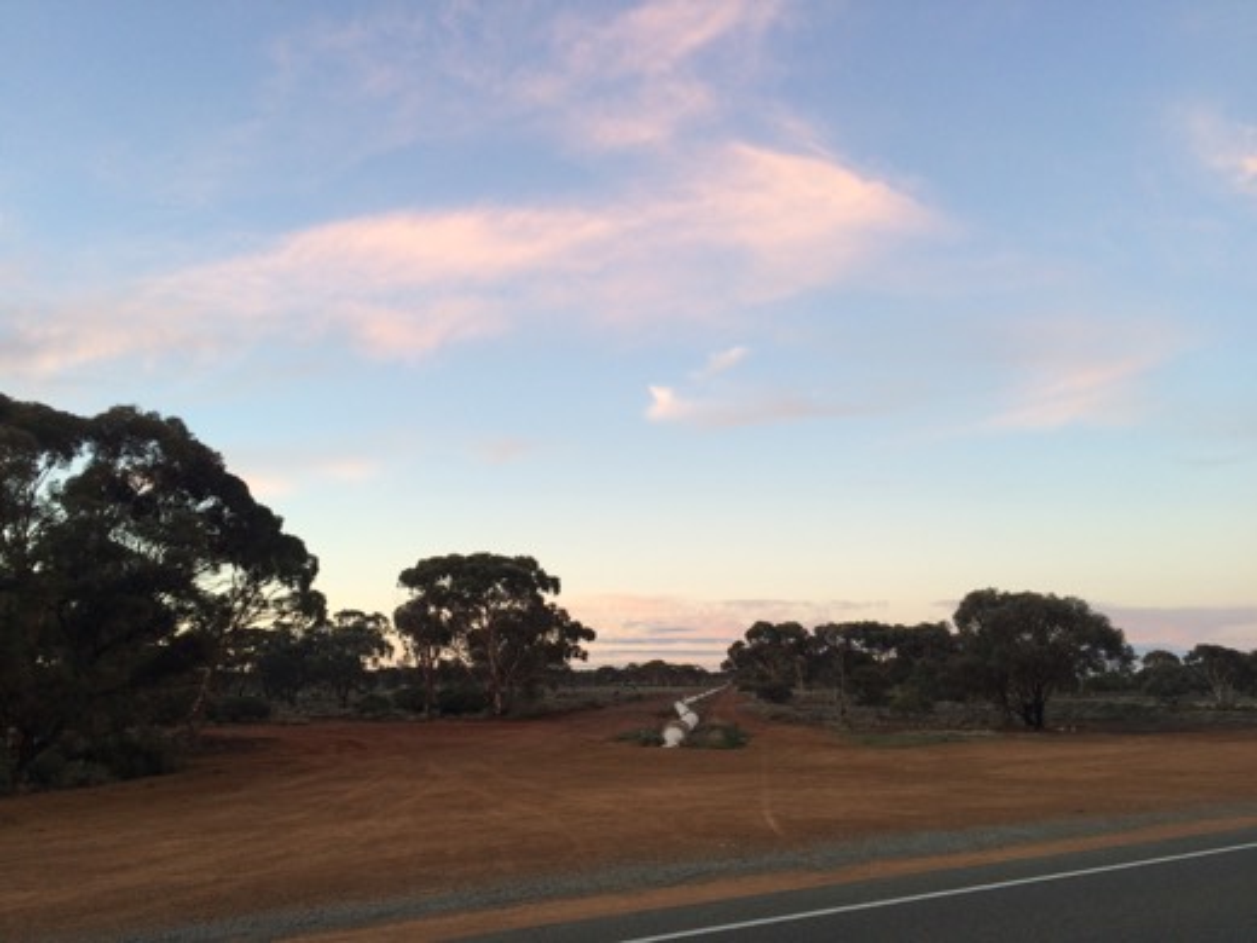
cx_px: 628
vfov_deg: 48.2
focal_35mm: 29
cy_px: 472
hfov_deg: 61.7
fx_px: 1053
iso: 32
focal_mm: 4.15
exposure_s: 1/60
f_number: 2.2
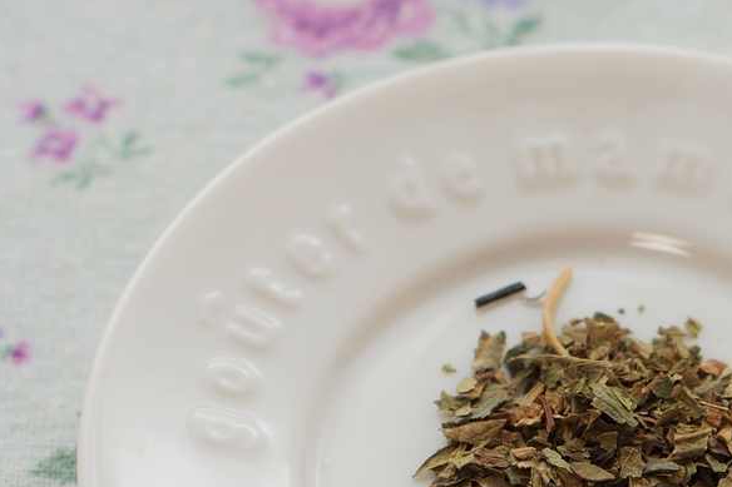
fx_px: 3130
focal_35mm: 154
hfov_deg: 13.3
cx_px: 607
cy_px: 477
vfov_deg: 8.9
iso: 125
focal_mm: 50
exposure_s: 1/80
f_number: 3.5
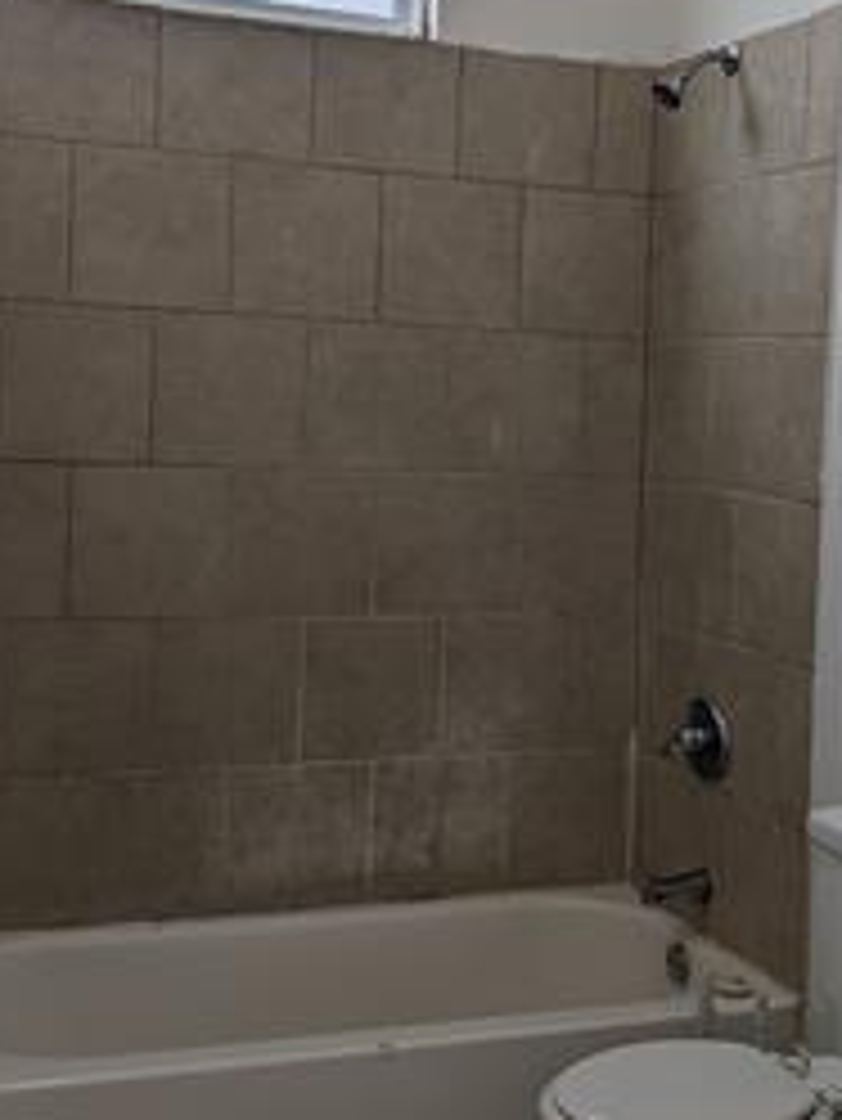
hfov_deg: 27.9
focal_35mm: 52
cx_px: 540
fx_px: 1685
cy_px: 508
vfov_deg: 36.8
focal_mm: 4.44
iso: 44
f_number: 1.8
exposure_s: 1/40
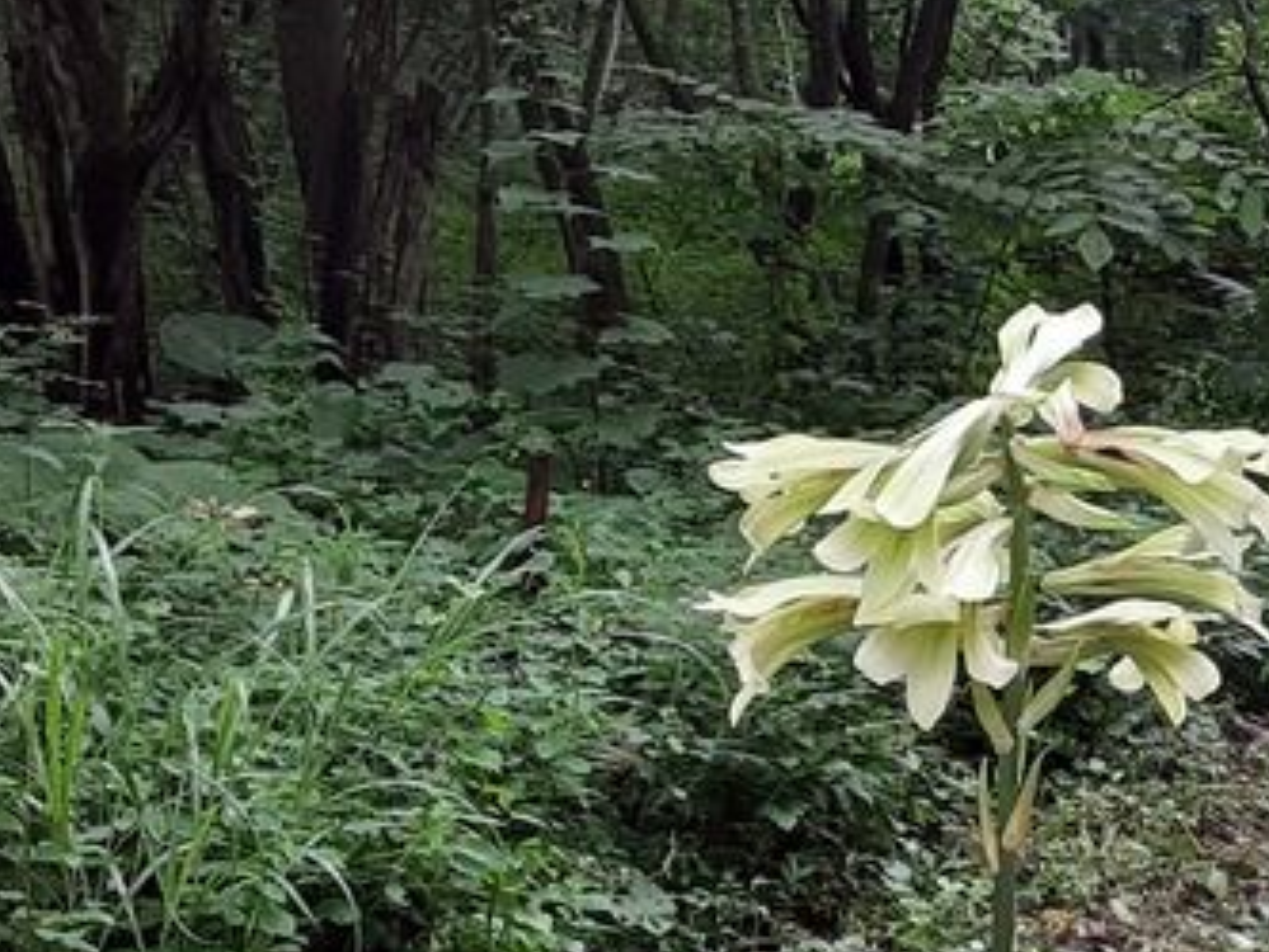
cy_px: 585
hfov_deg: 28.2
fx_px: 2420
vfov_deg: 22.2
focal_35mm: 66
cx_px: 1164
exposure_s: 1/50
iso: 50
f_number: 1.9
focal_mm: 2.91
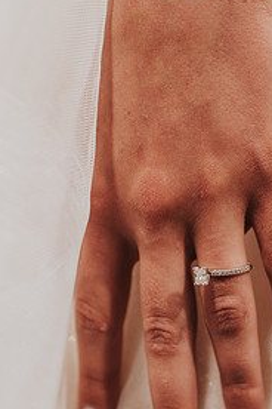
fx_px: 646
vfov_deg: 34.7
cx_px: 194
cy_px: 271
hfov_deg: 23.6
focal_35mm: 57
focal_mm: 35
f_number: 2.8
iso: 1000
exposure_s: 1/125
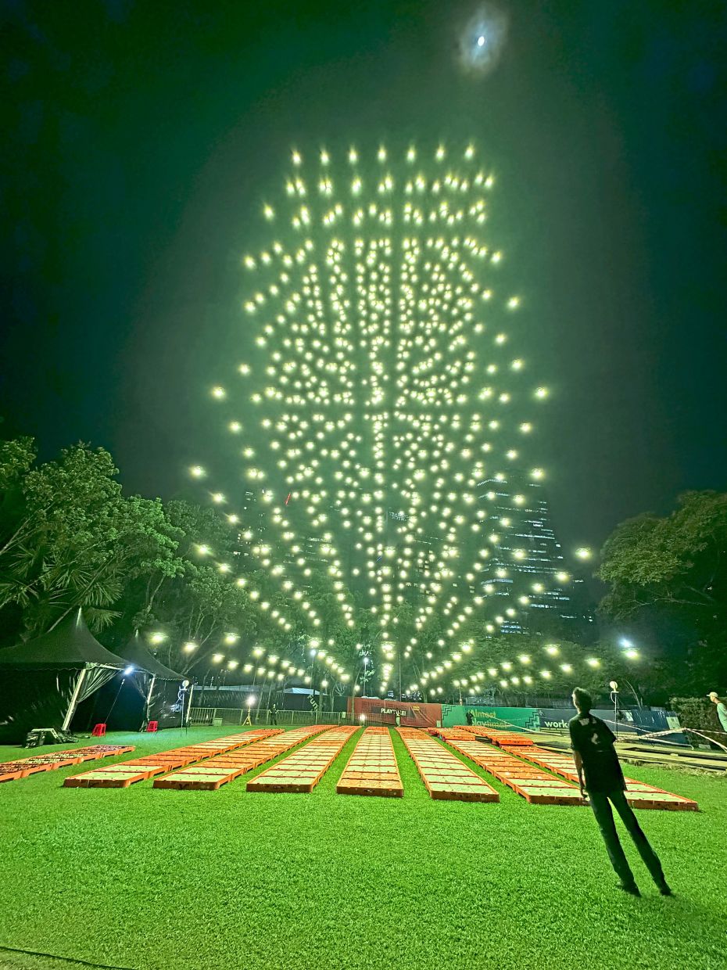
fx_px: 392
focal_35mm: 14
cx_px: 364
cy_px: 485
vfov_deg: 102.1
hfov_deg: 85.7
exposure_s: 1/50
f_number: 2.2
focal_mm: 2.22
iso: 800
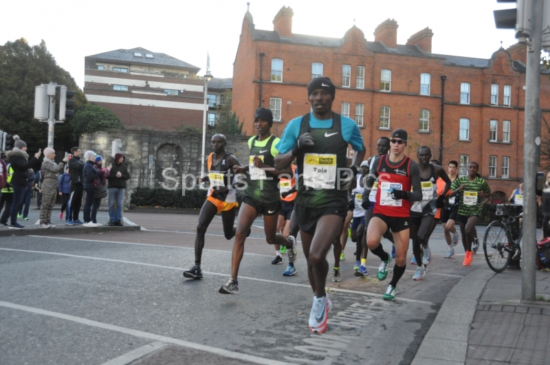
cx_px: 275
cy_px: 182
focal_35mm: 39
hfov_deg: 49.6
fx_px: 595
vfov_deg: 34.1
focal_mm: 26
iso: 2000
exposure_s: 1/2500
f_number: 4
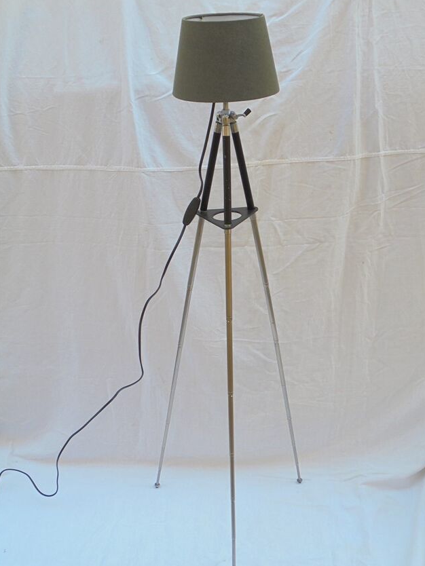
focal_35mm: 41
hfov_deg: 35.1
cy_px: 300
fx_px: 671
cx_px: 226
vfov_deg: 45.7
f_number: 4.2
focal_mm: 6.9
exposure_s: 1/125
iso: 100
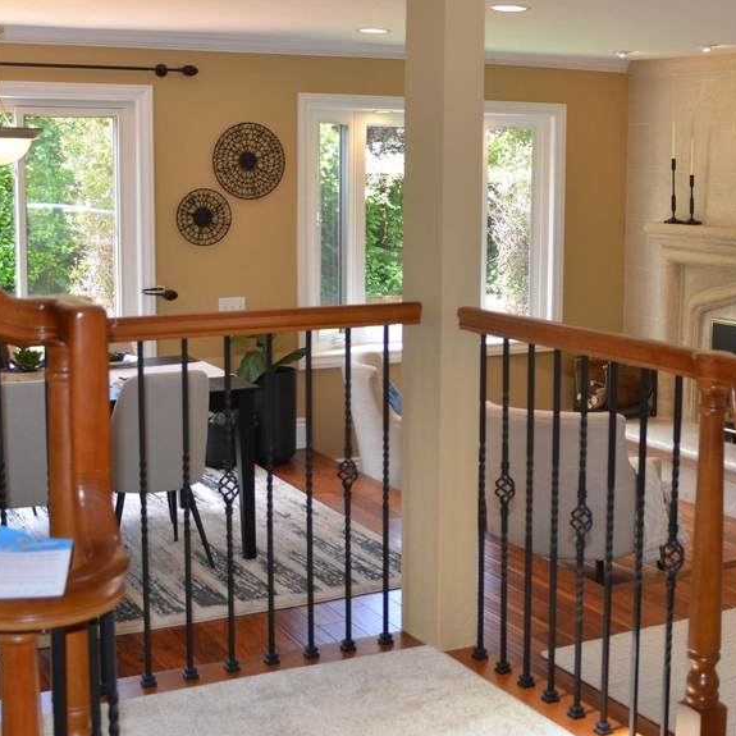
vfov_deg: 33.2
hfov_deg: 33.0
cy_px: 275
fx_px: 1227
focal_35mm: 51
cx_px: 506
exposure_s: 1/125
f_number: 3.5
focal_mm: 18
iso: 360
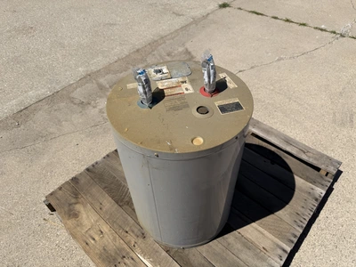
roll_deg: -1.5
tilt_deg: -40.9
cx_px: 178
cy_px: 134
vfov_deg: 56.8
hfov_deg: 71.6
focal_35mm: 24
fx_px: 247
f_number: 1.78
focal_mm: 6.76
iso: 80
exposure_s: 1/8130
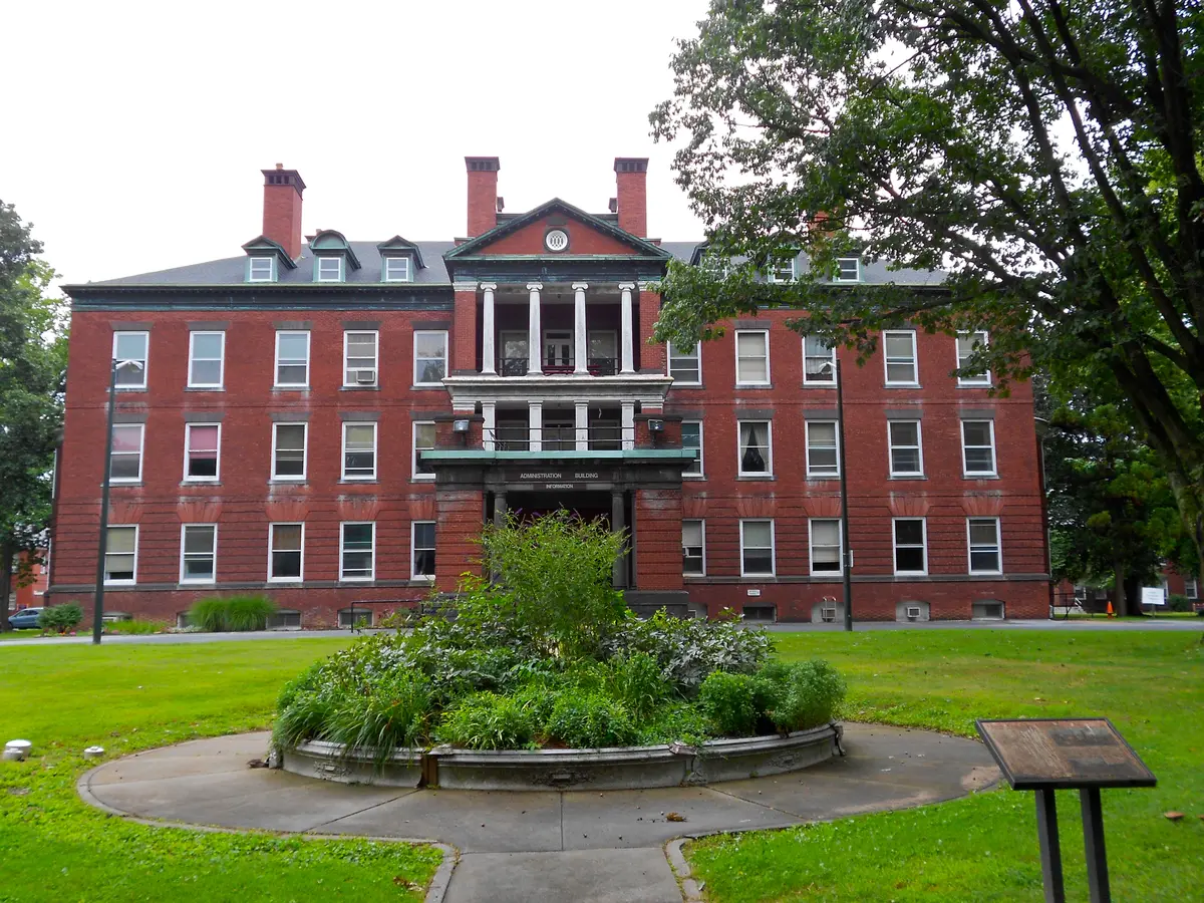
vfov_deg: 44.2
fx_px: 1113
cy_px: 452
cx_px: 602
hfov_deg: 56.8
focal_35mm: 32
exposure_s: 1/30
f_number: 3.6
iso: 80
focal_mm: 5.8
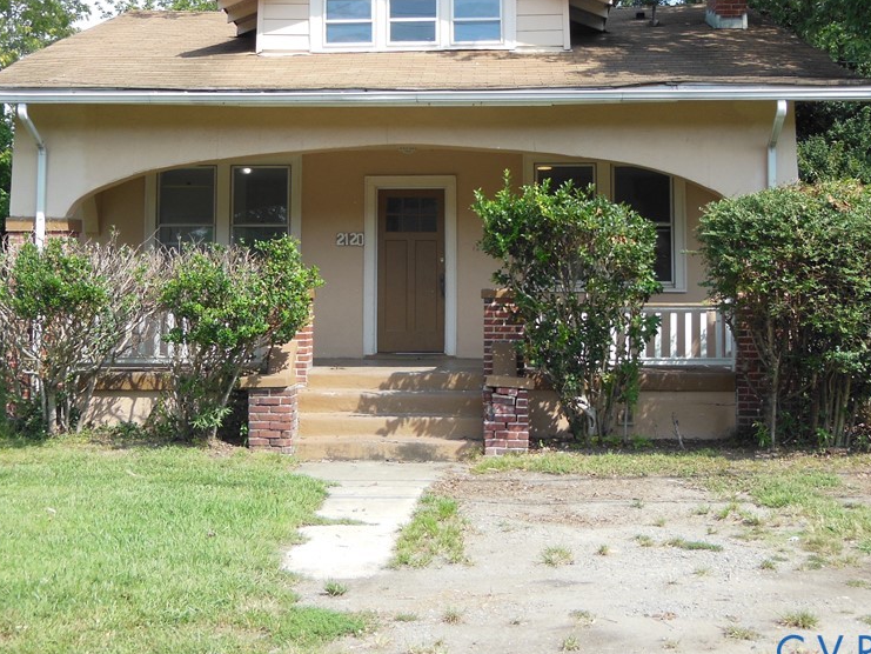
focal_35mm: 47
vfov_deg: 30.7
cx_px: 415
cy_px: 232
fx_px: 1183
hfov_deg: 40.4
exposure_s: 1/500
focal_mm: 6
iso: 125
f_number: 3.9
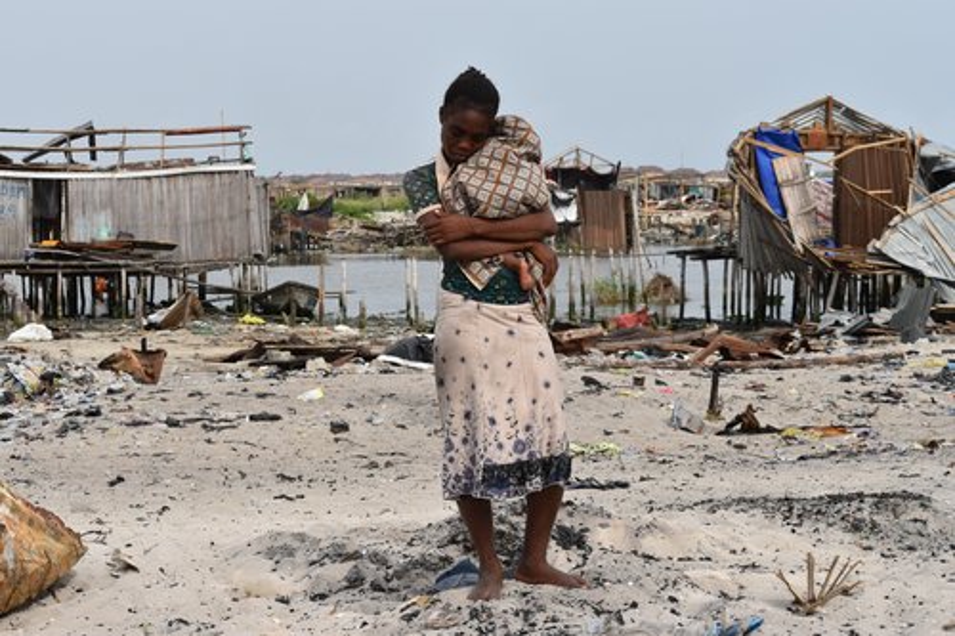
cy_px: 318
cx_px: 478
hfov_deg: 24.6
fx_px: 2188
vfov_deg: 16.5
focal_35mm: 82
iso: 200
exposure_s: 1/400
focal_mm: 55
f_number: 10
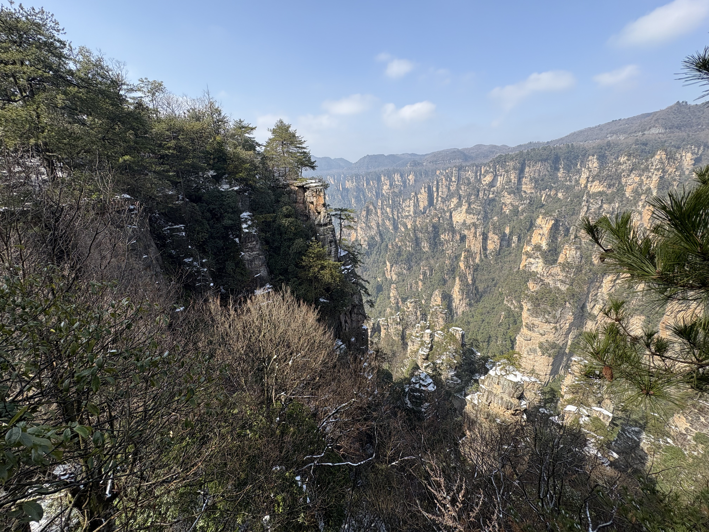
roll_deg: +1.6
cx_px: 354
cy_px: 266
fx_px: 287
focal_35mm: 14
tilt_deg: -17.3
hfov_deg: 102.1
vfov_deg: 85.7
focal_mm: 2.22
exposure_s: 1/681
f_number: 2.2
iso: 40
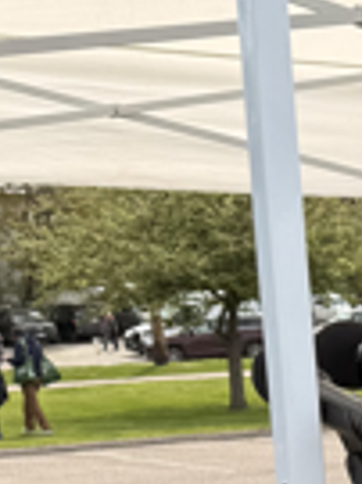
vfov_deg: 16.0
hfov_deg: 11.6
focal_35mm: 114
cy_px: 696
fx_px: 1592
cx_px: 742
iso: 80
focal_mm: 6.76
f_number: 1.78
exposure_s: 1/3425
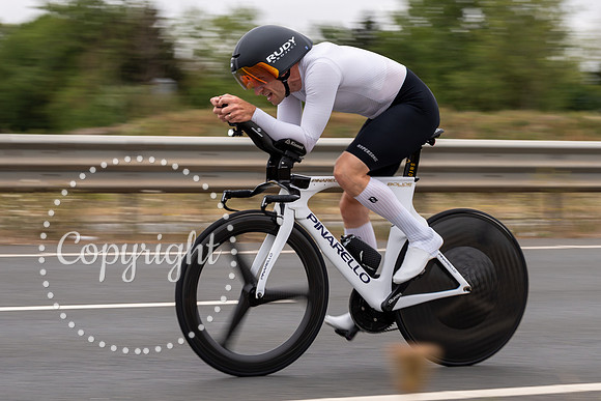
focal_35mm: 109
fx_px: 1812
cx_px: 328
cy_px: 147
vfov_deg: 12.6
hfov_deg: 18.8
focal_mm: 70
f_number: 8
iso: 100
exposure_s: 1/160
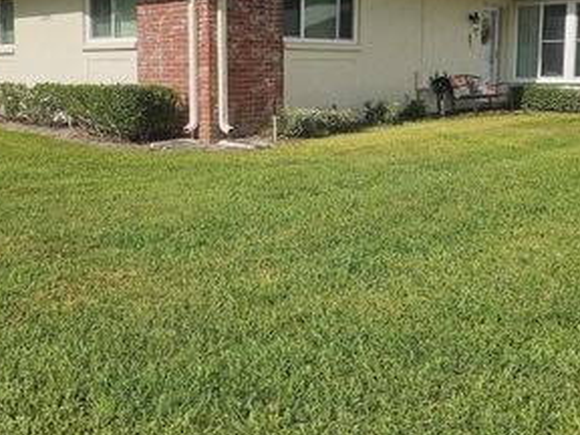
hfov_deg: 46.7
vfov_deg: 35.4
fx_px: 670
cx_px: 248
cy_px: 130
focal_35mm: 40
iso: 10
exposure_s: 1/1365
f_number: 1.7
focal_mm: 6.3
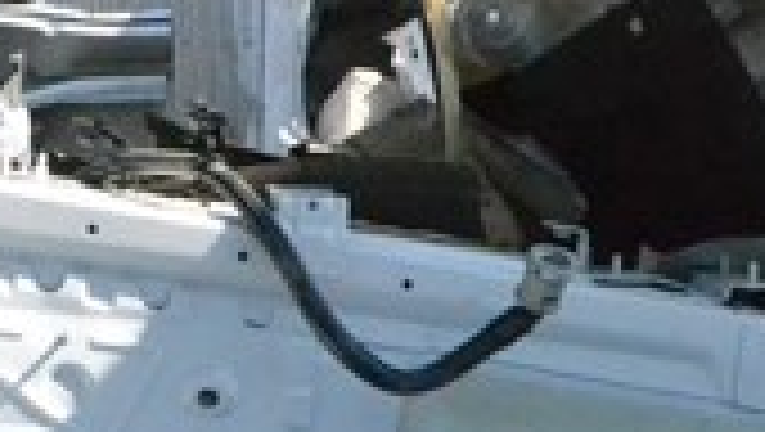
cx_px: 94
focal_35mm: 118
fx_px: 2396
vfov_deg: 10.3
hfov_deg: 17.9
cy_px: 378
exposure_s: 1/4000
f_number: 9
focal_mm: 20
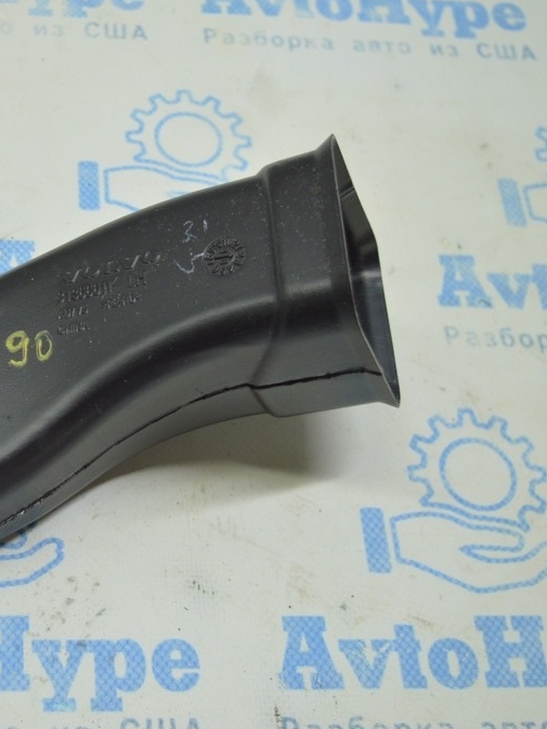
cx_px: 21
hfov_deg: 24.7
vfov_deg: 33.8
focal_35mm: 57
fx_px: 1201
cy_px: 362
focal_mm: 26
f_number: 4
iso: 400
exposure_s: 1/50
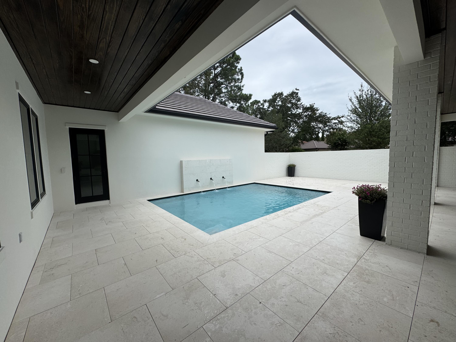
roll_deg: +1.4
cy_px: 171
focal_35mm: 14
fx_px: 184
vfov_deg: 85.7
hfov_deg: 102.1
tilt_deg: -4.5
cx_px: 228
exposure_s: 1/2584
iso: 50
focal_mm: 2.22
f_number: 2.2
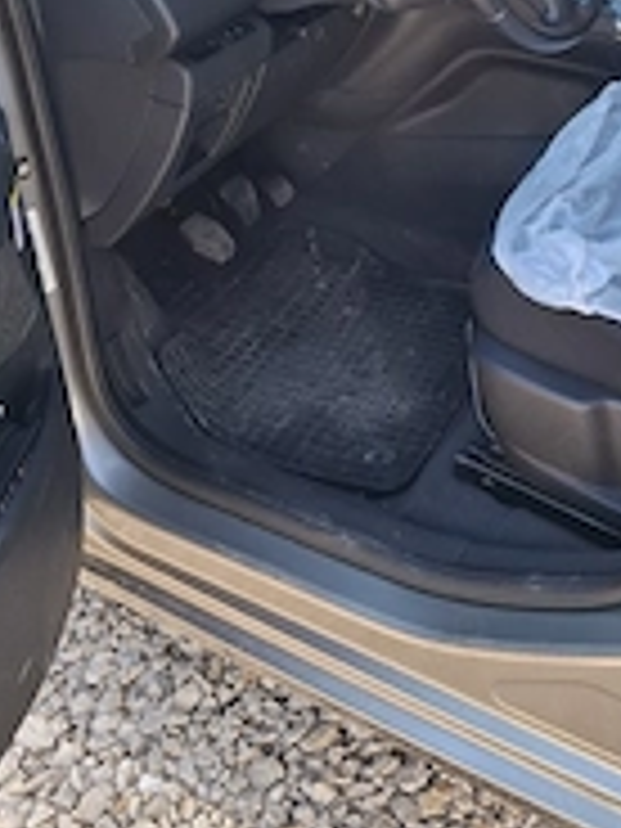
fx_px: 1196
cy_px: 63
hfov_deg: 28.8
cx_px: 432
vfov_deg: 35.6
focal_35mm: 50
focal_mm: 5.54
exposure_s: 1/208
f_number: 1.8
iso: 50
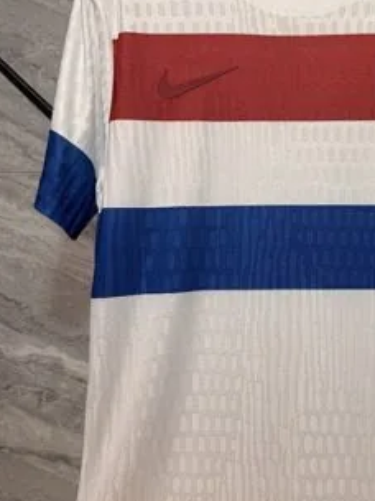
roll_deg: -0.8
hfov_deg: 34.8
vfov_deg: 46.8
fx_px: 578
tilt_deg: -0.1
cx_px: 301
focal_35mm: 40
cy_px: 251
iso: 125
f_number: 1.78
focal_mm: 6.76
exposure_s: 1/100
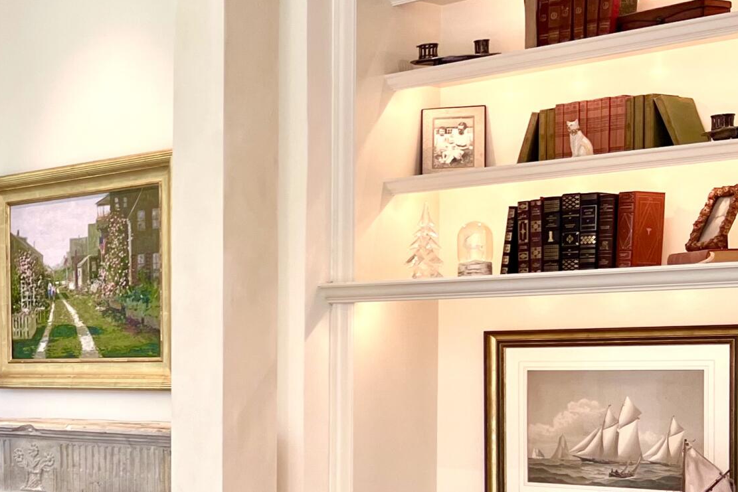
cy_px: 404
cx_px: -202
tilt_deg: -2.8
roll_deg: +0.6
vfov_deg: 18.5
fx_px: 1497
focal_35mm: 73
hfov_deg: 24.4
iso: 50
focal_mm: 5.7
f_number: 1.5
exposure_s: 1/120
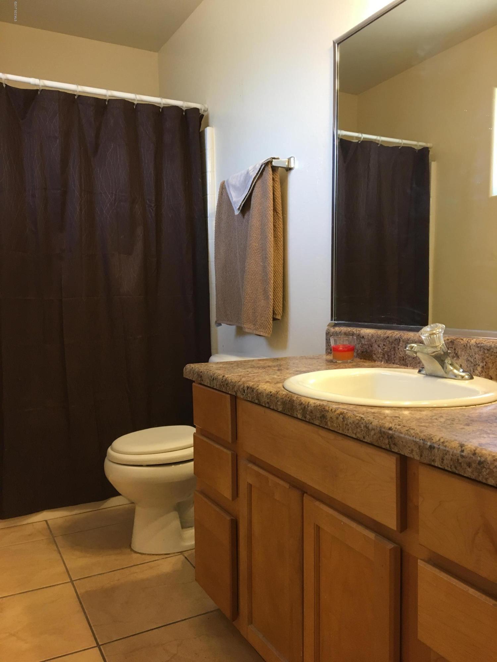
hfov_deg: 48.2
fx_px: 555
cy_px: 331
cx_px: 248
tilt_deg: -3.2
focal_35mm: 29
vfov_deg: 61.7
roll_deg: +0.4
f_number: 2.2
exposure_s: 1/30
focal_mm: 4.15
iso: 80
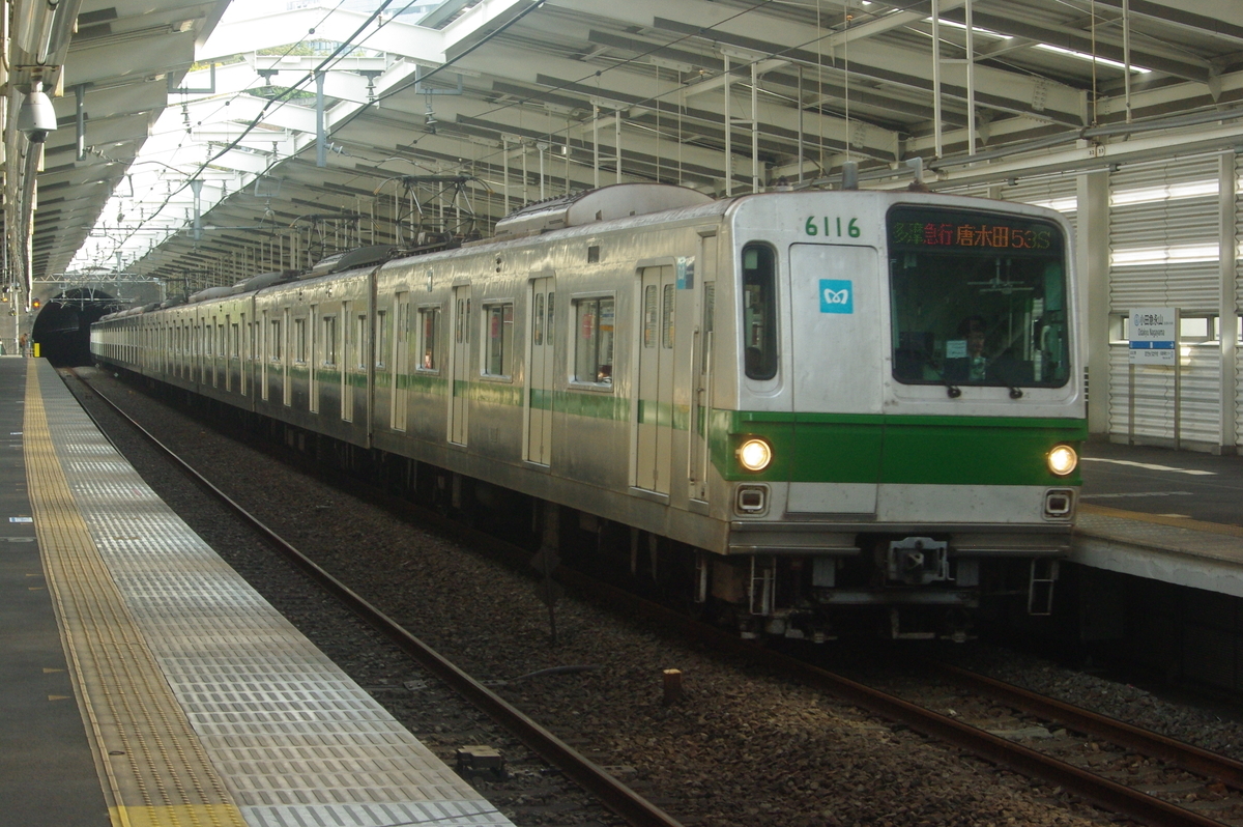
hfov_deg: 27.0
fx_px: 2587
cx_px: 622
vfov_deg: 18.2
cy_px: 414
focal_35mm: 75
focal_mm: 50
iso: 800
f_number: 11
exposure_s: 1/125
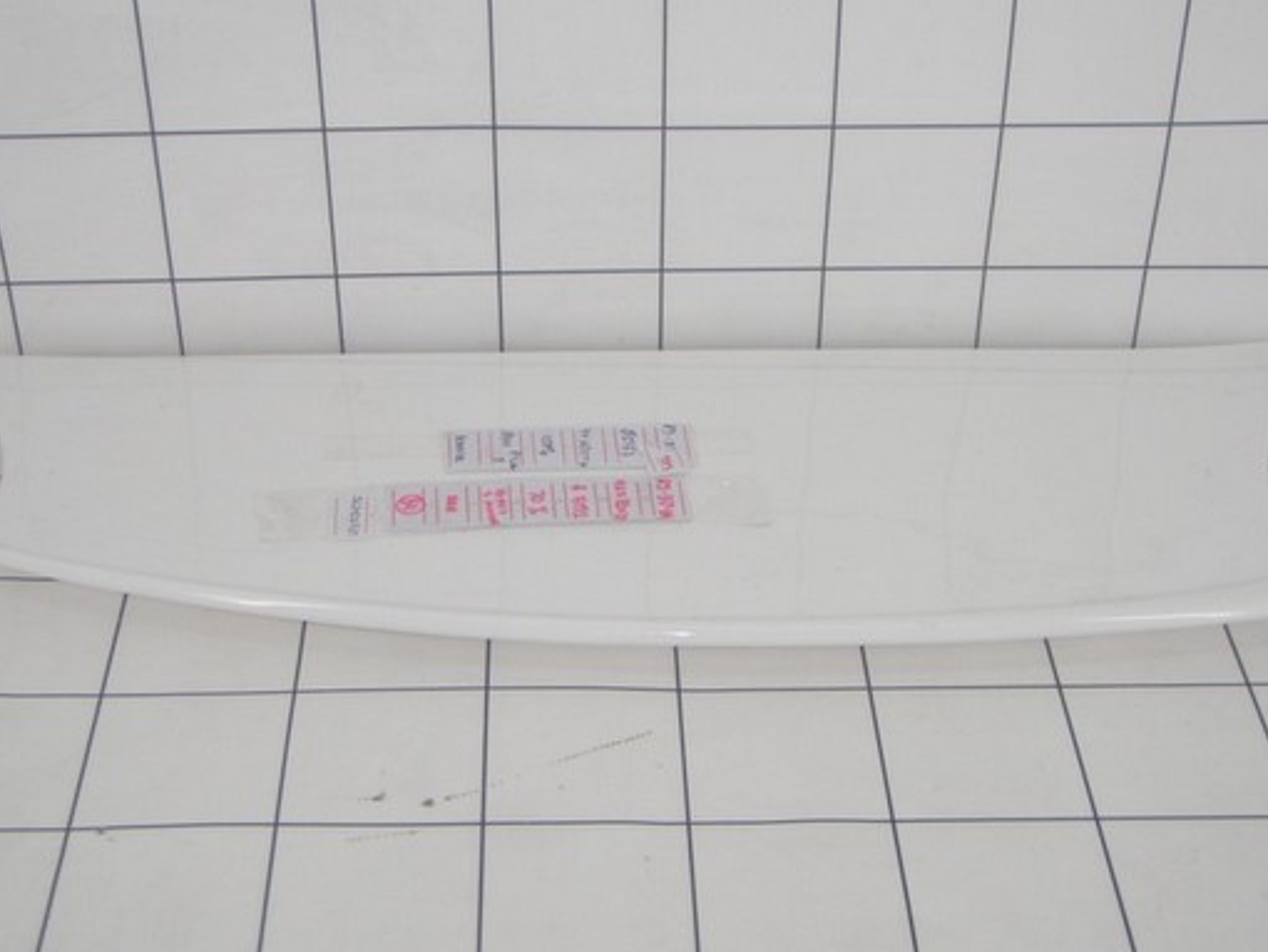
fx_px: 2345
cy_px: 455
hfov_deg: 30.3
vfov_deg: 22.9
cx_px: 636
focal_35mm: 64
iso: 80
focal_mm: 9.13
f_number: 4
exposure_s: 1/80
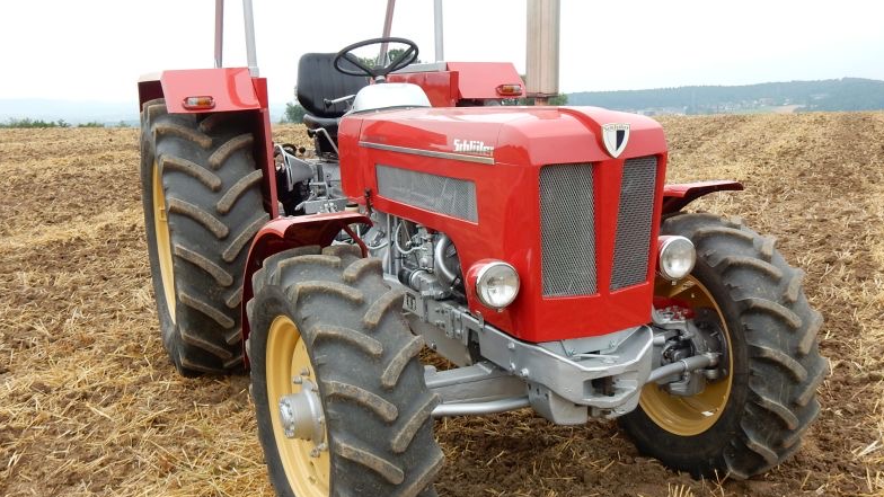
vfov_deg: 29.6
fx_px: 938
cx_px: 447
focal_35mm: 40
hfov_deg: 50.5
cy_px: 299
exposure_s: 1/200
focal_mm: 6.4
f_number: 4
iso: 125
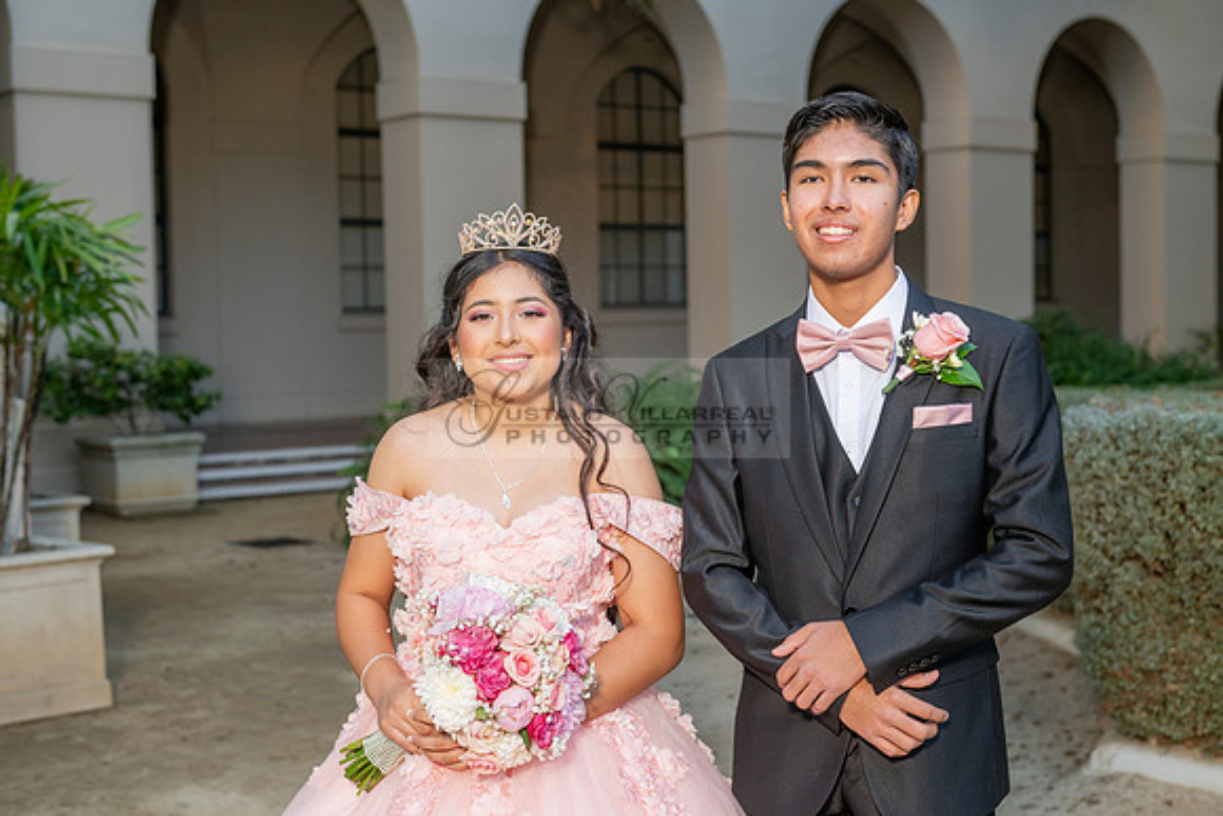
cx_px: 612
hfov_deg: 36.2
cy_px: 408
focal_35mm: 55
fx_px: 1869
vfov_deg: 24.6
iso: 320
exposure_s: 1/200
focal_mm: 55
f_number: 4.5
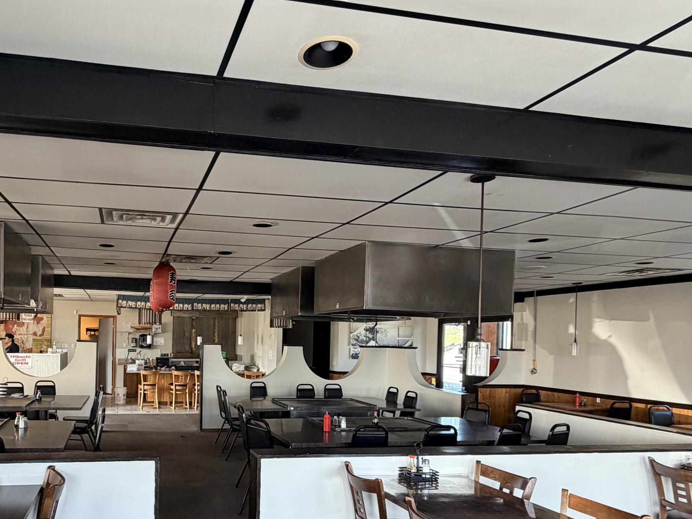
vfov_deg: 53.9
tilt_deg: -0.7
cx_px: 207
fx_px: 500
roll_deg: -1.0
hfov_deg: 66.6
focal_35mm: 25
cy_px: 343
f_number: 2.2
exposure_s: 1/121
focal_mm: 2.22
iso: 200
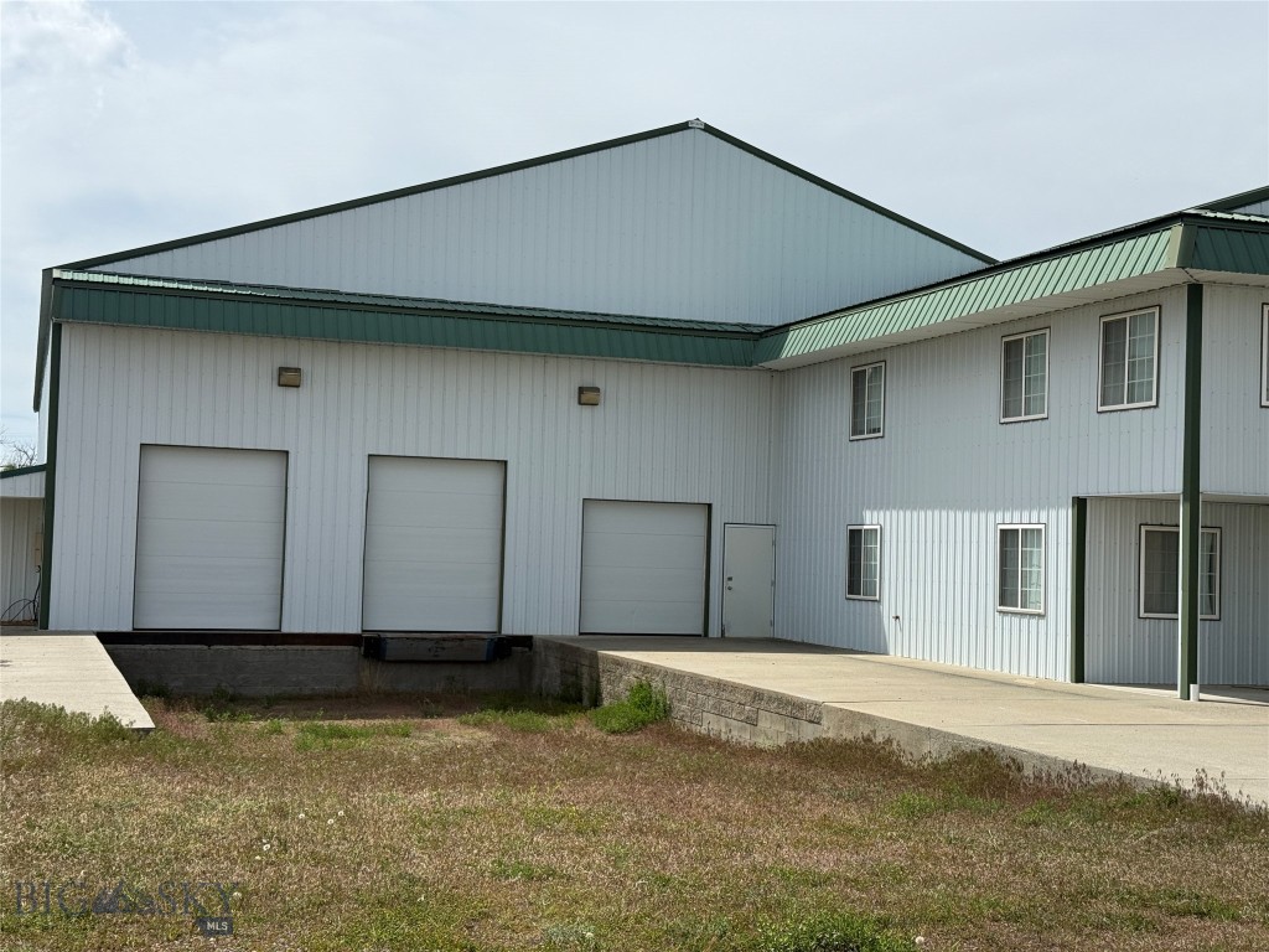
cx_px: 634
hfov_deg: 39.7
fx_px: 1760
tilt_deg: +1.6
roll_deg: -1.5
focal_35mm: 48
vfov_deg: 30.3
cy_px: 476
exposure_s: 1/8772
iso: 64
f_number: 1.78
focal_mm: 6.76
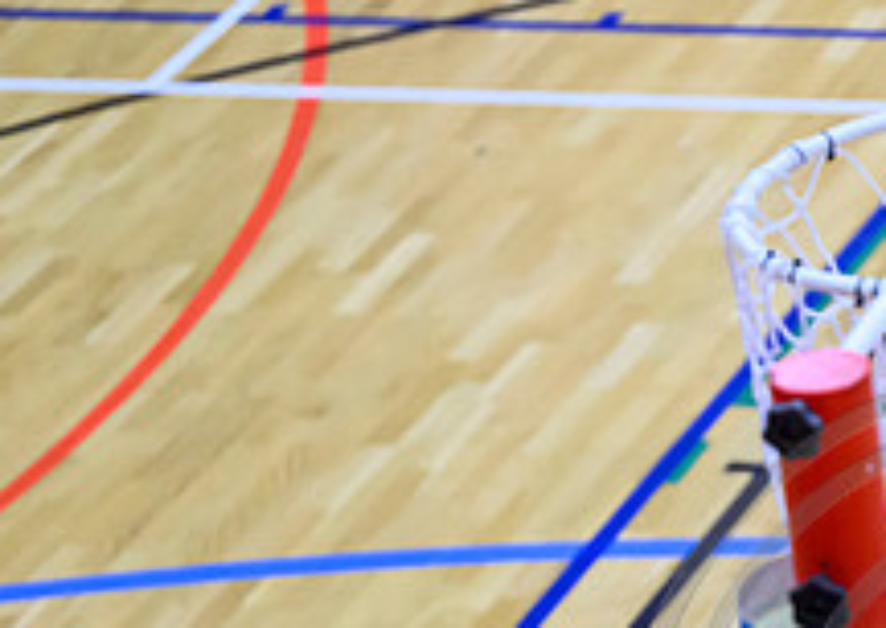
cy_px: 699
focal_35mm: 244
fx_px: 6123
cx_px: 1250
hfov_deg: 8.1
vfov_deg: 5.8
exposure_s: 1/1000
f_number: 2.8
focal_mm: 79
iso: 5000
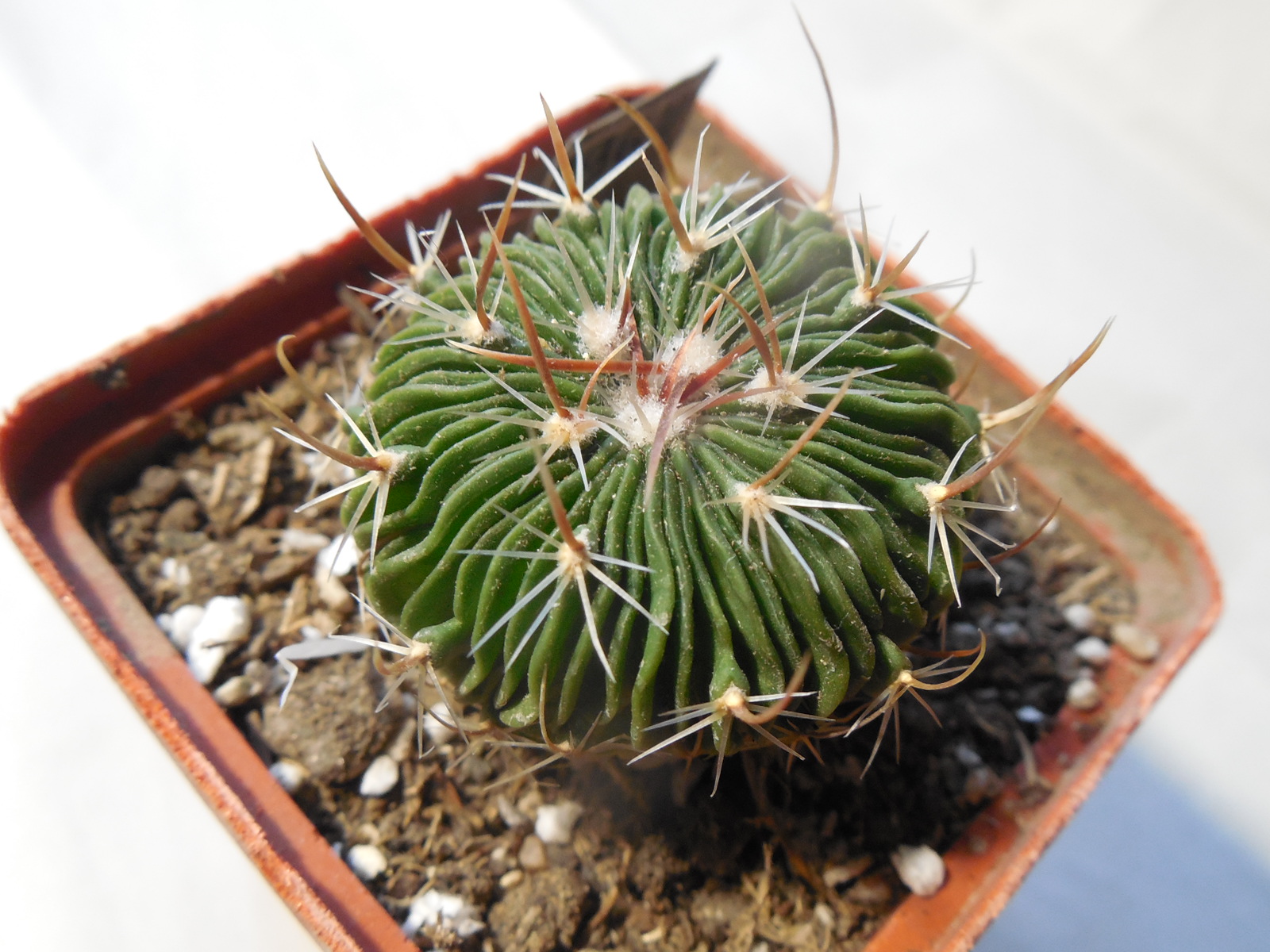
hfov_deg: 58.4
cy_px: 476
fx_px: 1137
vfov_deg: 45.4
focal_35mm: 31
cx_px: 635
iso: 400
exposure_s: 1/20
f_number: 3.6
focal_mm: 5.6
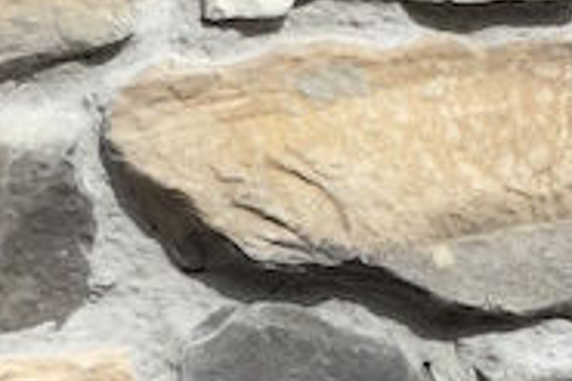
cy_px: 318
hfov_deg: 13.1
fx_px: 2492
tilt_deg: -13.0
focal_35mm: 157
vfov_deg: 8.7
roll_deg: -1.8
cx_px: 340
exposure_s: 1/1164
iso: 25
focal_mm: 3.3
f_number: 2.4
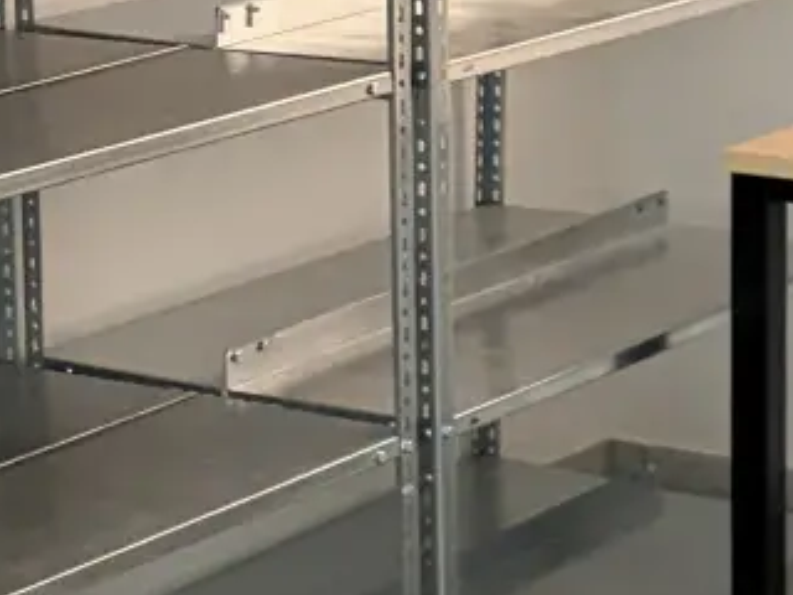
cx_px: 233
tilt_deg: -10.8
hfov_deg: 12.6
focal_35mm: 156
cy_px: 178
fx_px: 3574
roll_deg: +0.2
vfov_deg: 9.5
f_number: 1.6
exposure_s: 1/33
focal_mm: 5.96
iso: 400
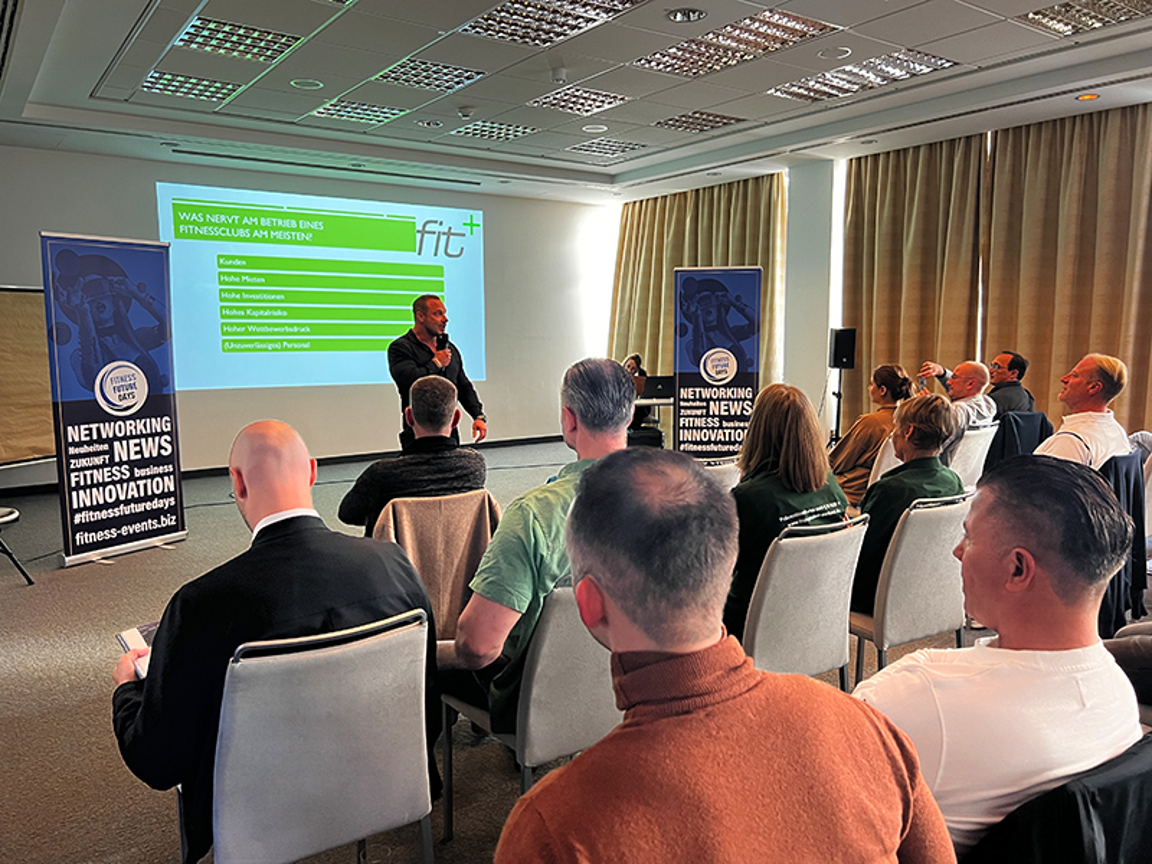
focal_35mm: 26
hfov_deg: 67.3
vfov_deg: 53.1
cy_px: 432
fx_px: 865
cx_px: 576
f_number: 1.5
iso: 200
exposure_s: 1/50
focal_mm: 5.7
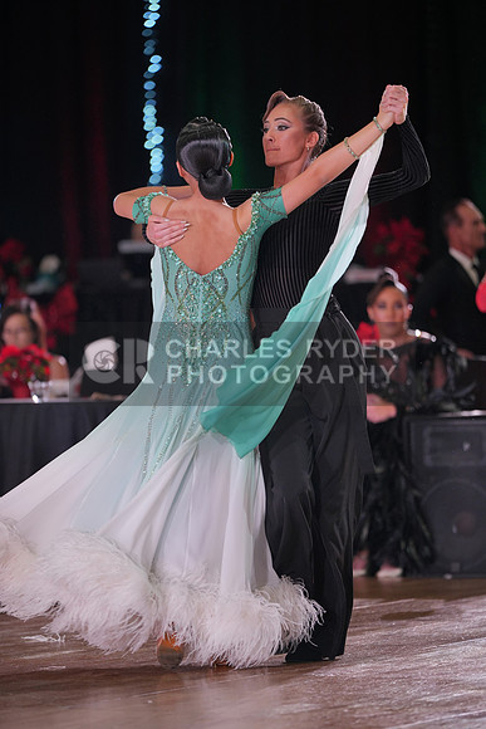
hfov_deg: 6.9
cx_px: 243
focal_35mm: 200
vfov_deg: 10.3
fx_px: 4047
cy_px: 364
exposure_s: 1/400
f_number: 2.8
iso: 800
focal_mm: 200
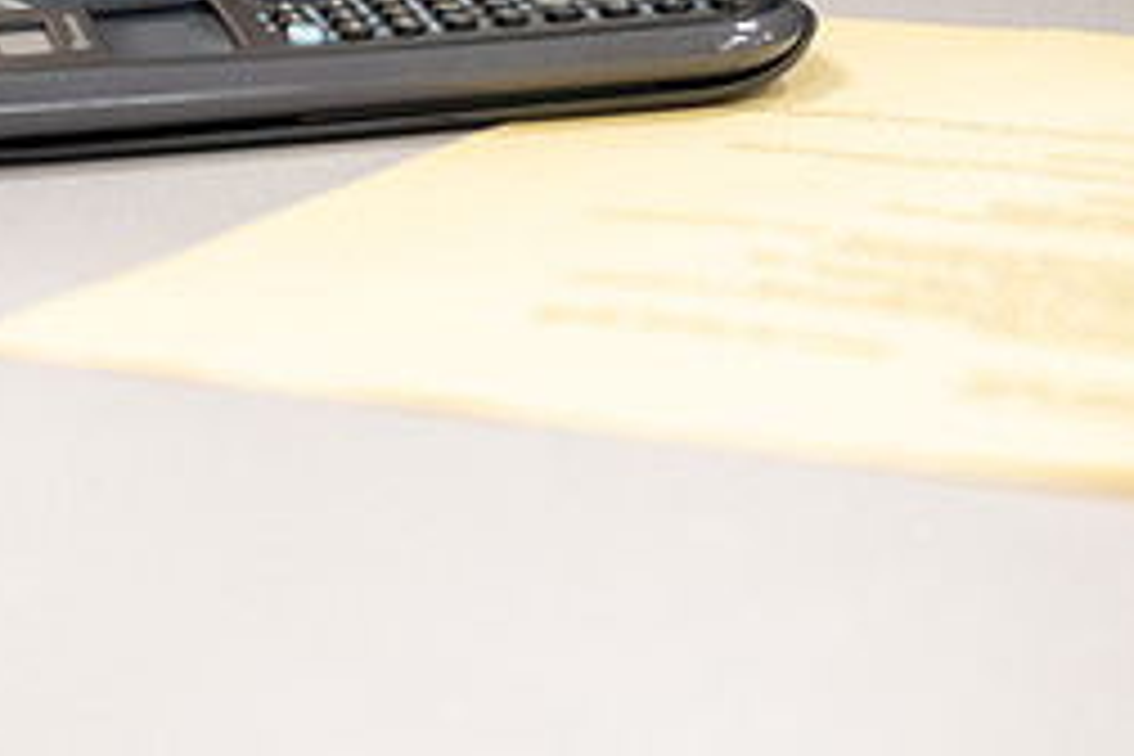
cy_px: 313
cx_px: 536
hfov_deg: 16.3
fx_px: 3969
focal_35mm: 126
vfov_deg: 10.9
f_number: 2.8
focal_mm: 45
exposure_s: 1/200
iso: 1000
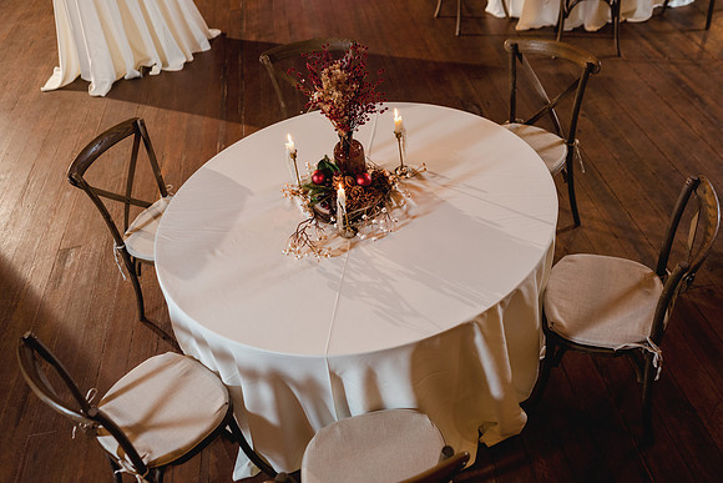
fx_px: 703
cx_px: 362
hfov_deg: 54.4
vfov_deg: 37.9
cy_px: 242
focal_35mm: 35
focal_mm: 35
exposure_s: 1/60
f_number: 2.5
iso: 400
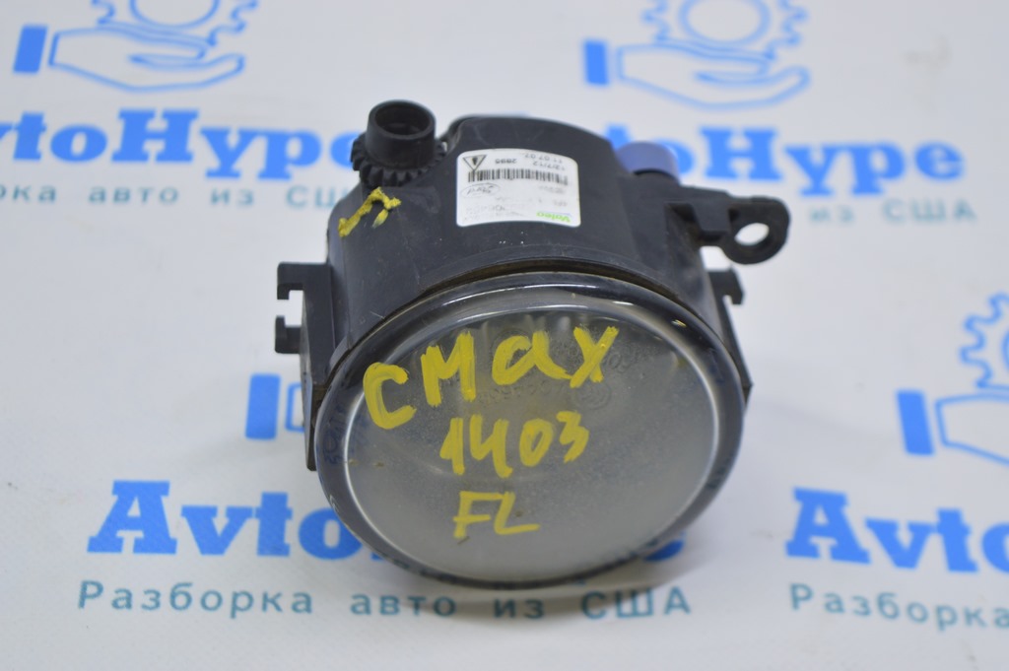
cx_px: 504
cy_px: 336
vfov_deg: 16.5
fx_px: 2310
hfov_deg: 24.6
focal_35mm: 82
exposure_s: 1/20
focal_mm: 55
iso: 400
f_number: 5.6
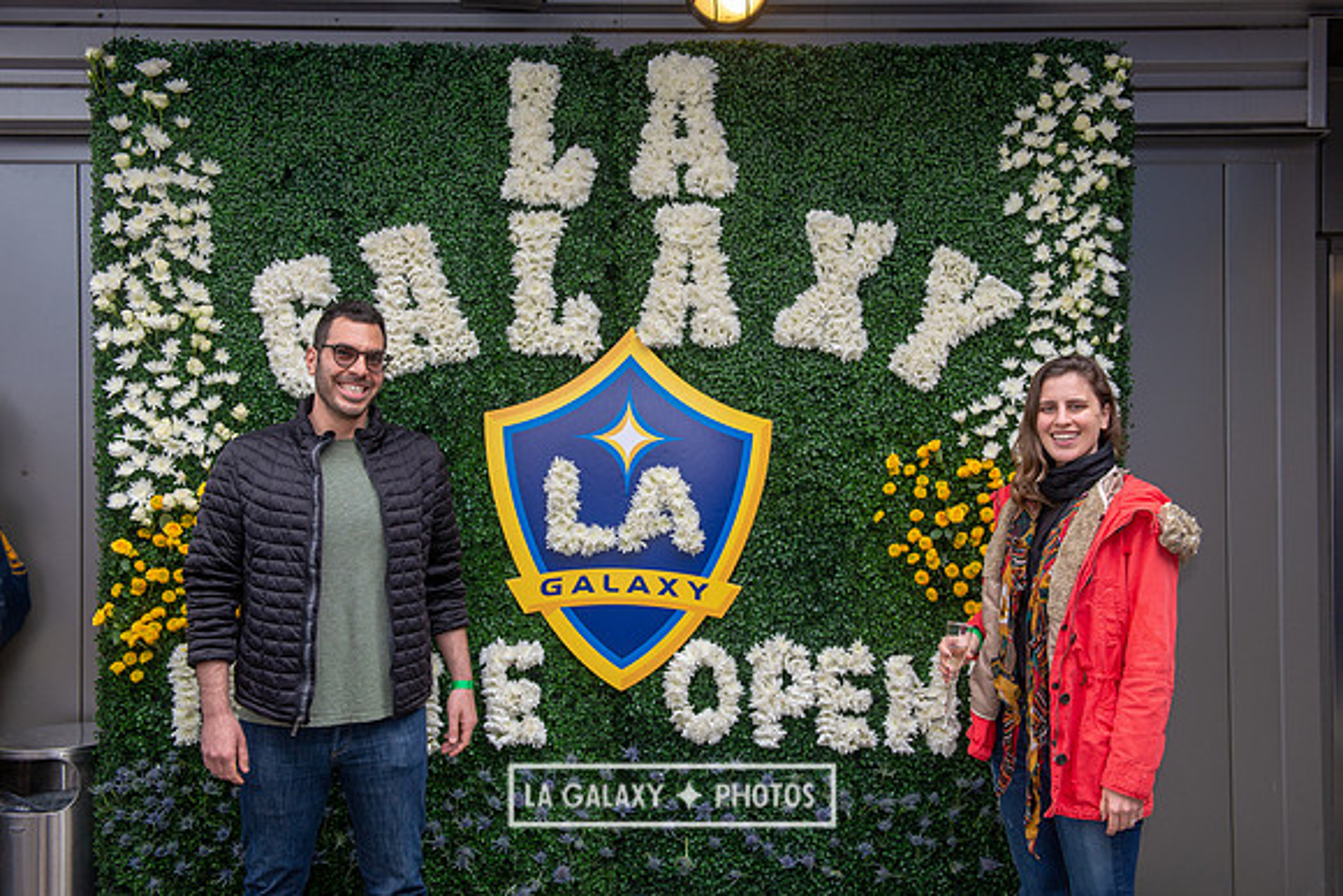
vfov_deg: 35.1
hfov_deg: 50.7
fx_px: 1418
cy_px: 448
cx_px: 672
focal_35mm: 38
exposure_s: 1/125
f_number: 6.3
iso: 500
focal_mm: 38
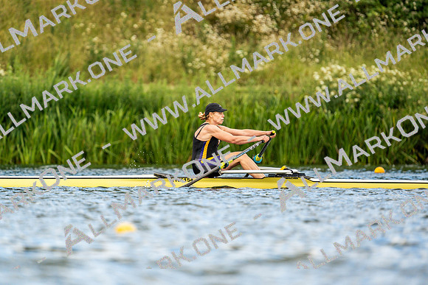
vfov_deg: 2.3
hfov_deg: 3.4
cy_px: 142
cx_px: 214
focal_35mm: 600
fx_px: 7135
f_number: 6.3
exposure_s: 1/2000
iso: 640
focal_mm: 600
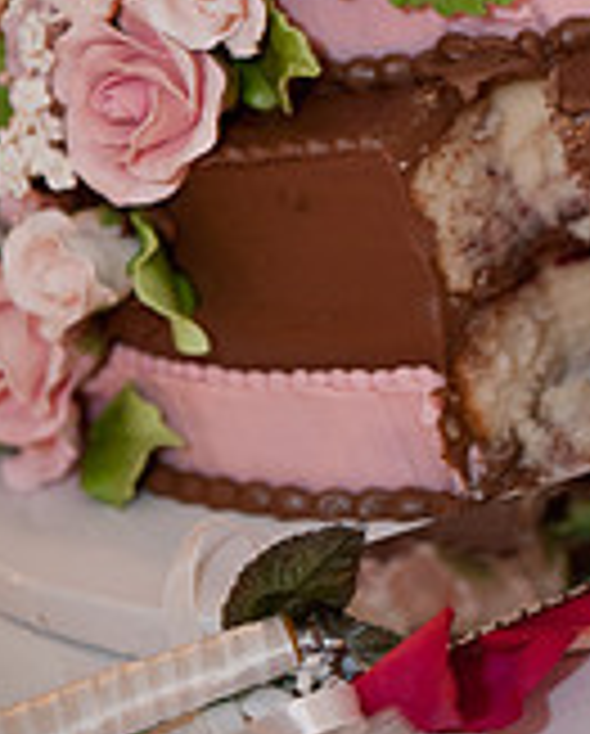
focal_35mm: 181
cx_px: 435
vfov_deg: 10.6
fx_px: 3940
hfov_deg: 8.6
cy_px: 216
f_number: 2.8
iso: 1250
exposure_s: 1/60
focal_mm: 70
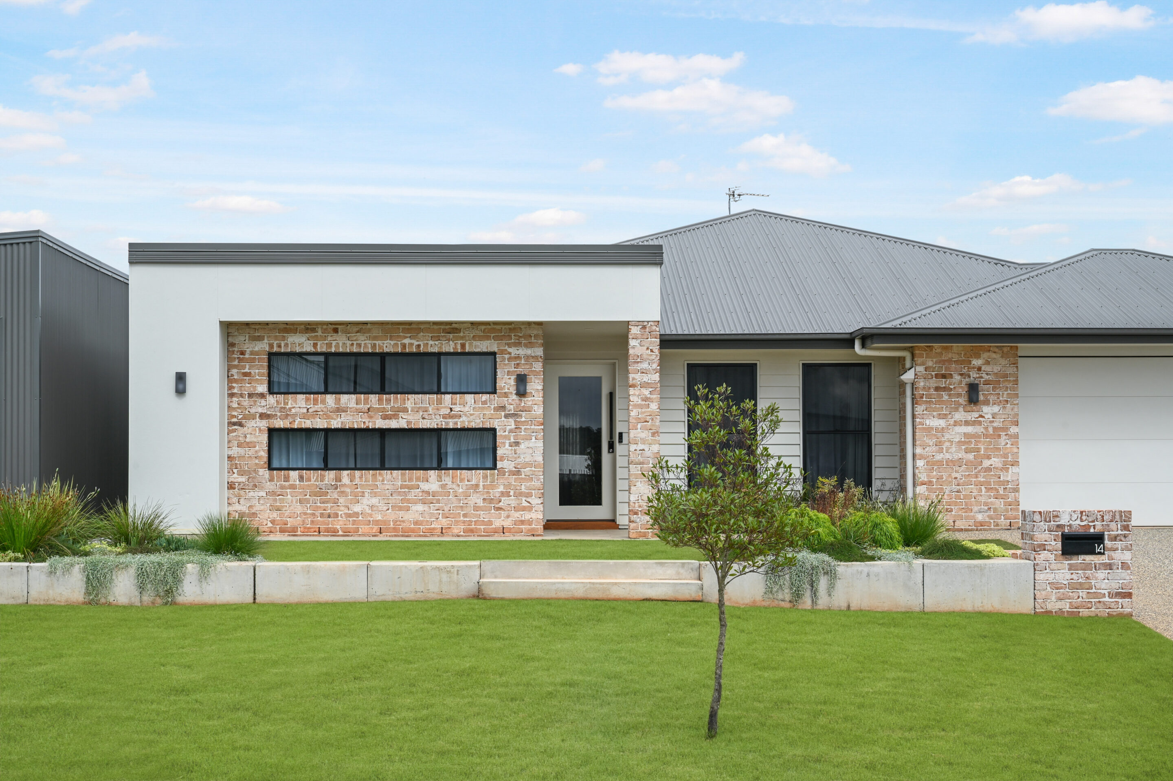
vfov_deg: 23.7
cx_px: 586
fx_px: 1856
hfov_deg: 35.1
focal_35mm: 57
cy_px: 390
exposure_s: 1/125
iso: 100
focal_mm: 57
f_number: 11
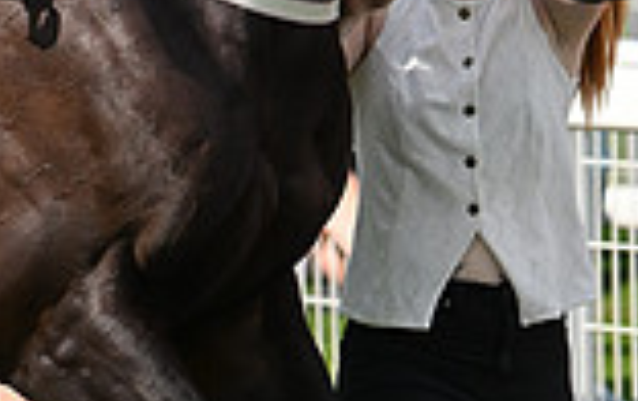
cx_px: 0
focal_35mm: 625
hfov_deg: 3.4
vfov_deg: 2.1
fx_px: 10883
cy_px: -354
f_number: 5
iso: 500
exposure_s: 1/4000
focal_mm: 165
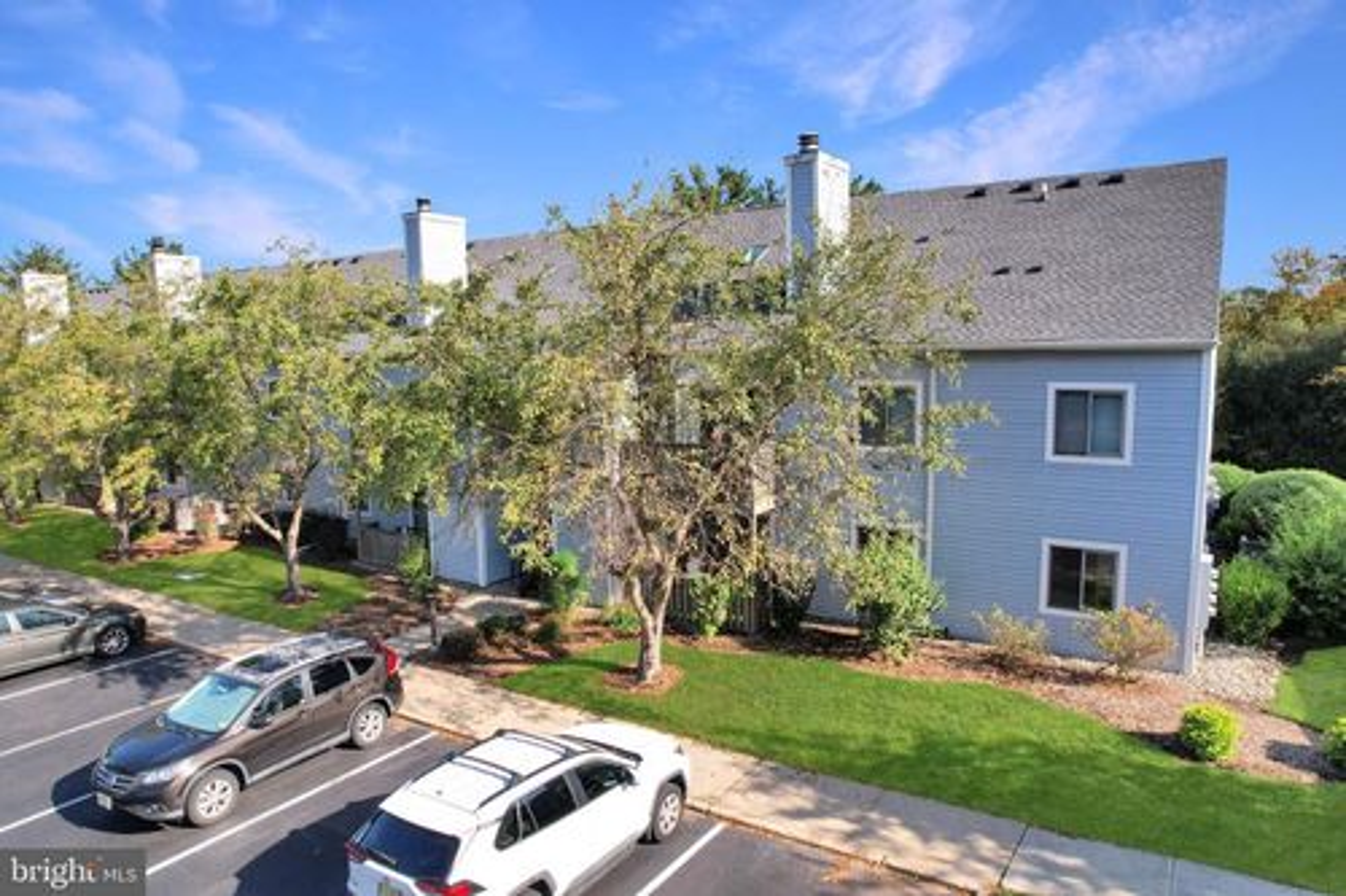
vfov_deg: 57.2
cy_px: 448
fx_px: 822
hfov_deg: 78.6
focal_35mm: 22
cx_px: 673
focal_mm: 8.38
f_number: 2.8
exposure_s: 1/350
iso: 120
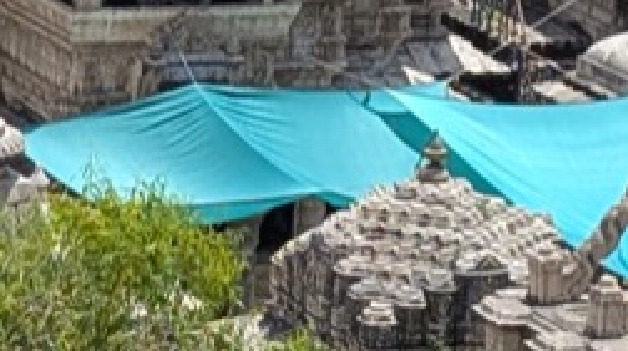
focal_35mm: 340
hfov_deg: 6.3
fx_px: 5655
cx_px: 35
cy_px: -341
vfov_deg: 3.5
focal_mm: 6.9
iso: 22
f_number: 1.68
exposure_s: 1/1087
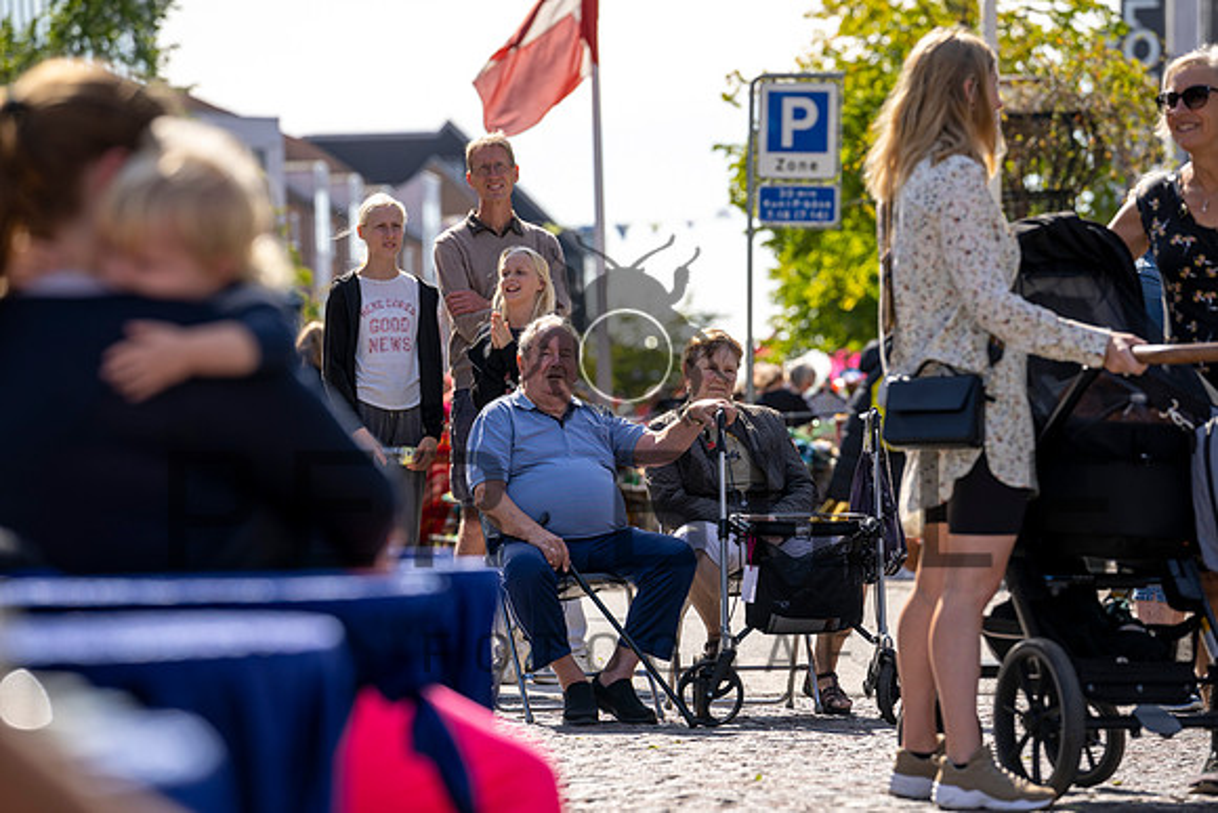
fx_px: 6497
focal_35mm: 192
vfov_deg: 7.2
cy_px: 406
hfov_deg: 10.7
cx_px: 609
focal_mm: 192
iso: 100
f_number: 5
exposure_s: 1/400
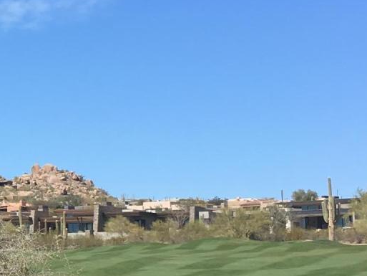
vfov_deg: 13.1
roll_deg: +0.7
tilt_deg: +8.0
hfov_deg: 16.1
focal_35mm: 113
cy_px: 171
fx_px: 1198
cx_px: -163
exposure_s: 1/1350
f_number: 2.2
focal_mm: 4.15
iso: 25
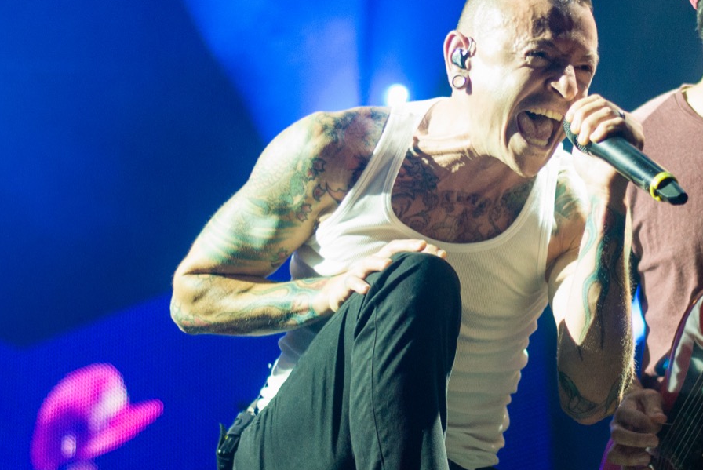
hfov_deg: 15.2
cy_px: 239
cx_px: 538
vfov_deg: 10.3
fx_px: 2619
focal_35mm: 134
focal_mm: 50
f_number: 1.8
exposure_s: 1/500
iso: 400
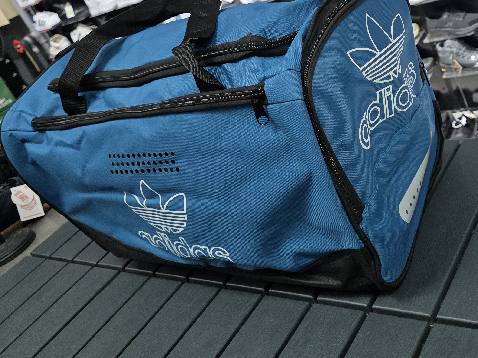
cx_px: 353
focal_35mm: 41
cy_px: 55
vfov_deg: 33.7
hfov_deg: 44.4
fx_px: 566
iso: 200
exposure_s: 1/180
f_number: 1.7
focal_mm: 6.3
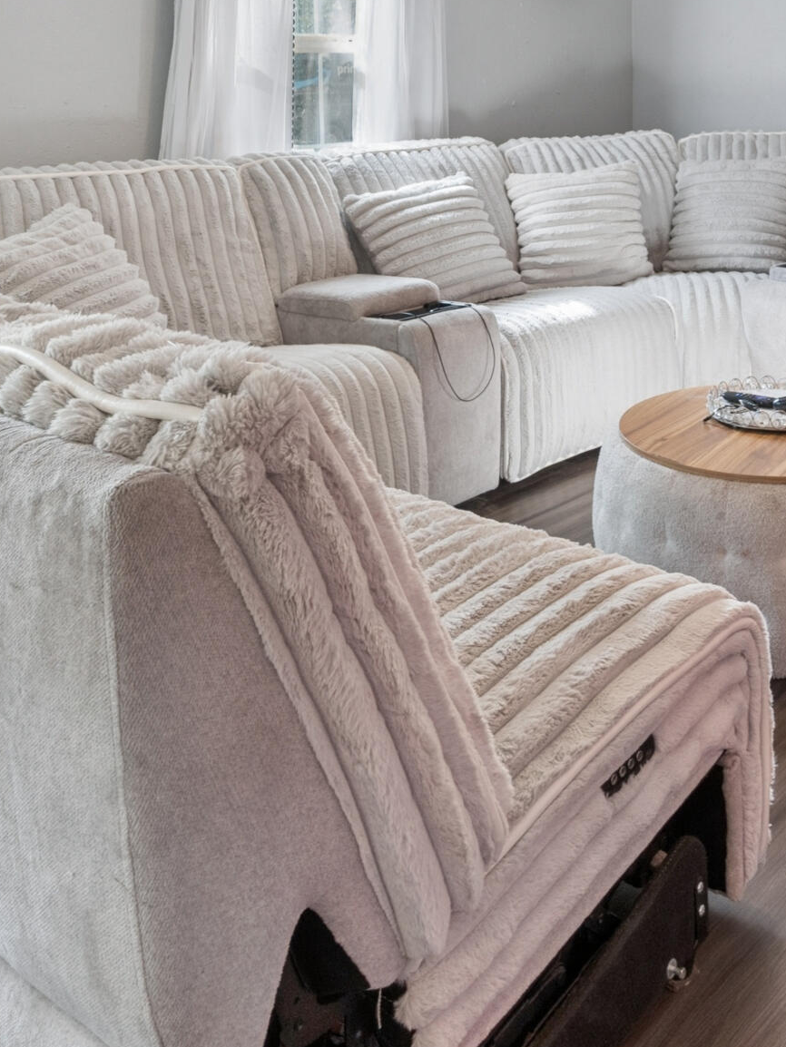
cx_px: 636
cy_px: 270
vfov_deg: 50.6
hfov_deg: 39.0
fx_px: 1059
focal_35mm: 35
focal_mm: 14
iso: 400
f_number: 8
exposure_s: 1/15
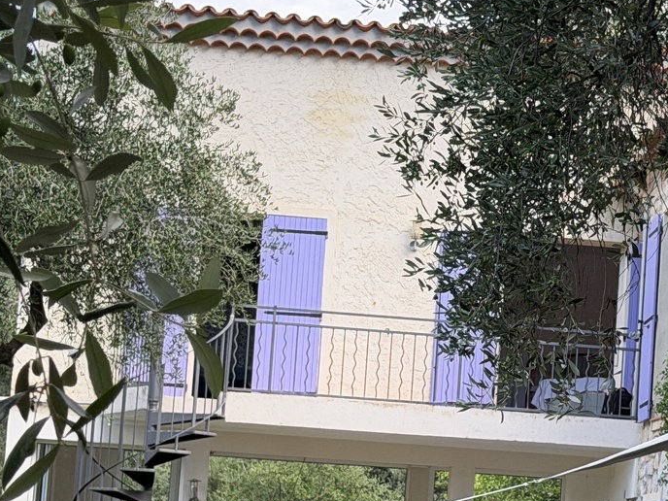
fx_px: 2586
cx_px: 552
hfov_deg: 14.6
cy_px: 343
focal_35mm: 134
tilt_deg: +4.8
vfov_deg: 11.1
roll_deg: -3.4
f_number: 1.78
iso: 100
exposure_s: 1/1167
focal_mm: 6.76
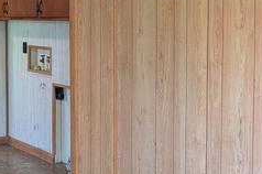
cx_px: -60
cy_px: 26
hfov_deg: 26.5
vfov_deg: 20.0
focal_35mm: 67
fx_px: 487
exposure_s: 1/60
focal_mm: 6.9
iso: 76
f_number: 1.68
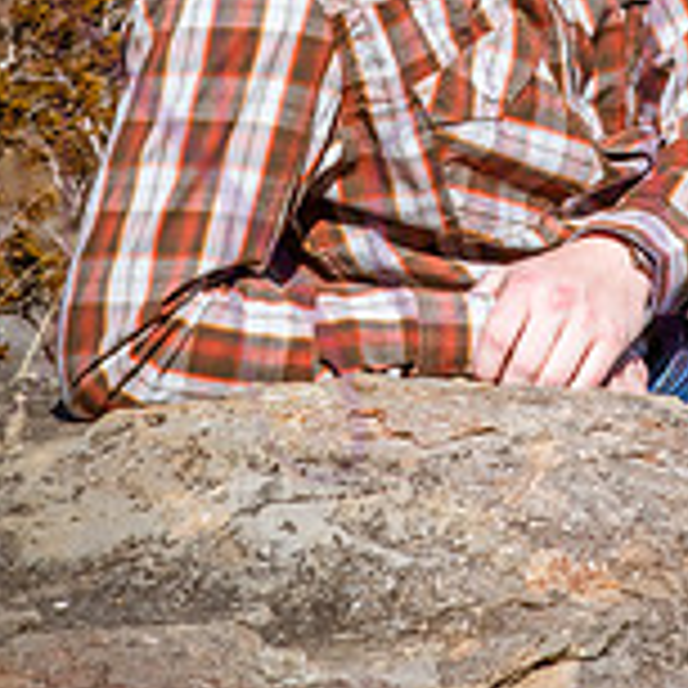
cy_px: -108
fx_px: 8725
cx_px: 549
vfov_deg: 4.5
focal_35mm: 388
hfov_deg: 4.5
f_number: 16
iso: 800
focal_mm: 155
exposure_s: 1/1000
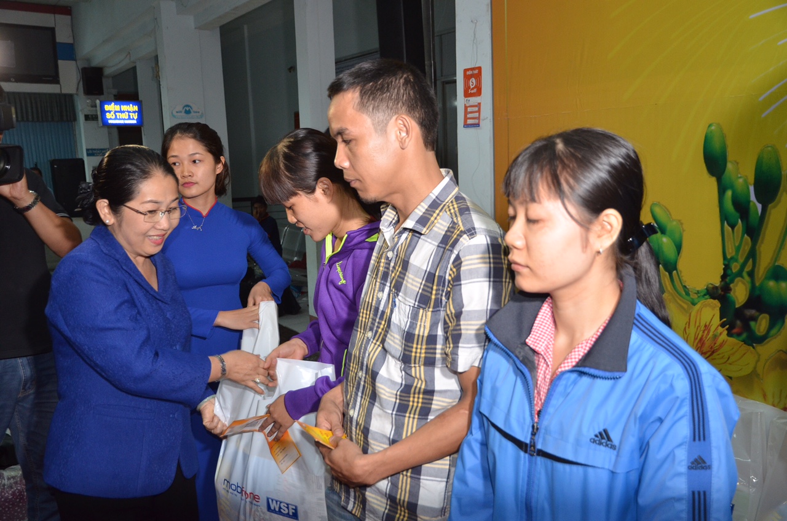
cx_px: 394
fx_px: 720
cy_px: 260
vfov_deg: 39.8
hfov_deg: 57.3
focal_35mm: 33
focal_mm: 22
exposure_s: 1/60
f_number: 3.8
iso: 800
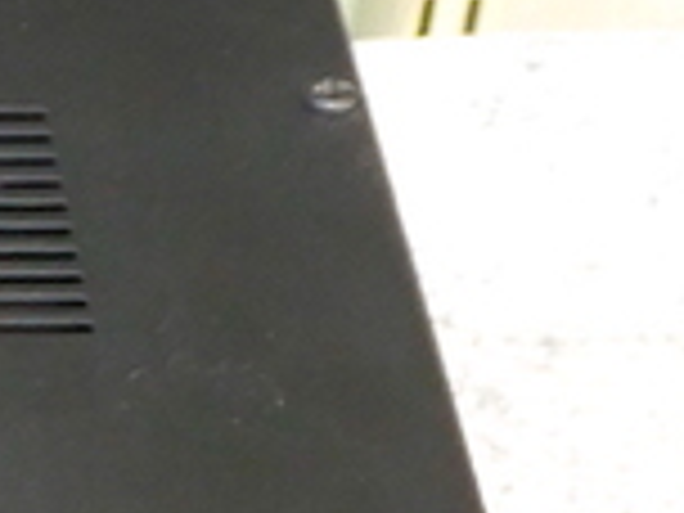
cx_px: -1107
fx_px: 5493
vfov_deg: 5.3
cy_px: 994
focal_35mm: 278
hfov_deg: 6.7
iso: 200
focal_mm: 7.8
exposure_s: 1/10
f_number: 3.9
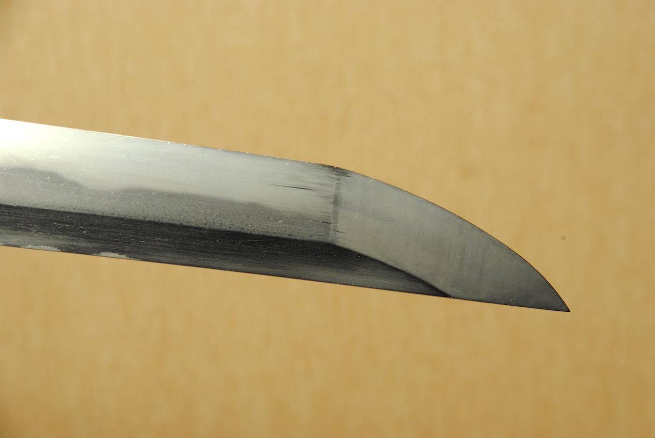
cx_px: 328
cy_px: 219
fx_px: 3689
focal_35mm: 202
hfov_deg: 10.1
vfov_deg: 6.8
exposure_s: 1/2
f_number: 11
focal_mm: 135
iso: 200
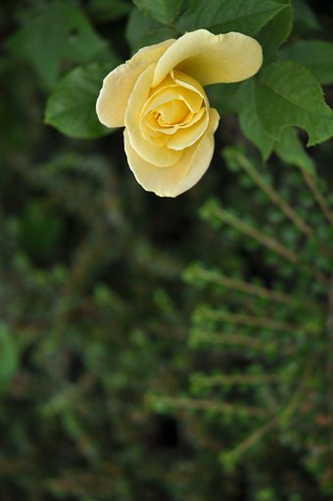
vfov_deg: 19.5
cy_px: 250
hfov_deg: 13.0
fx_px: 1461
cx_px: 166
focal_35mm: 105
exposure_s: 1/400
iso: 200
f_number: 5
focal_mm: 70
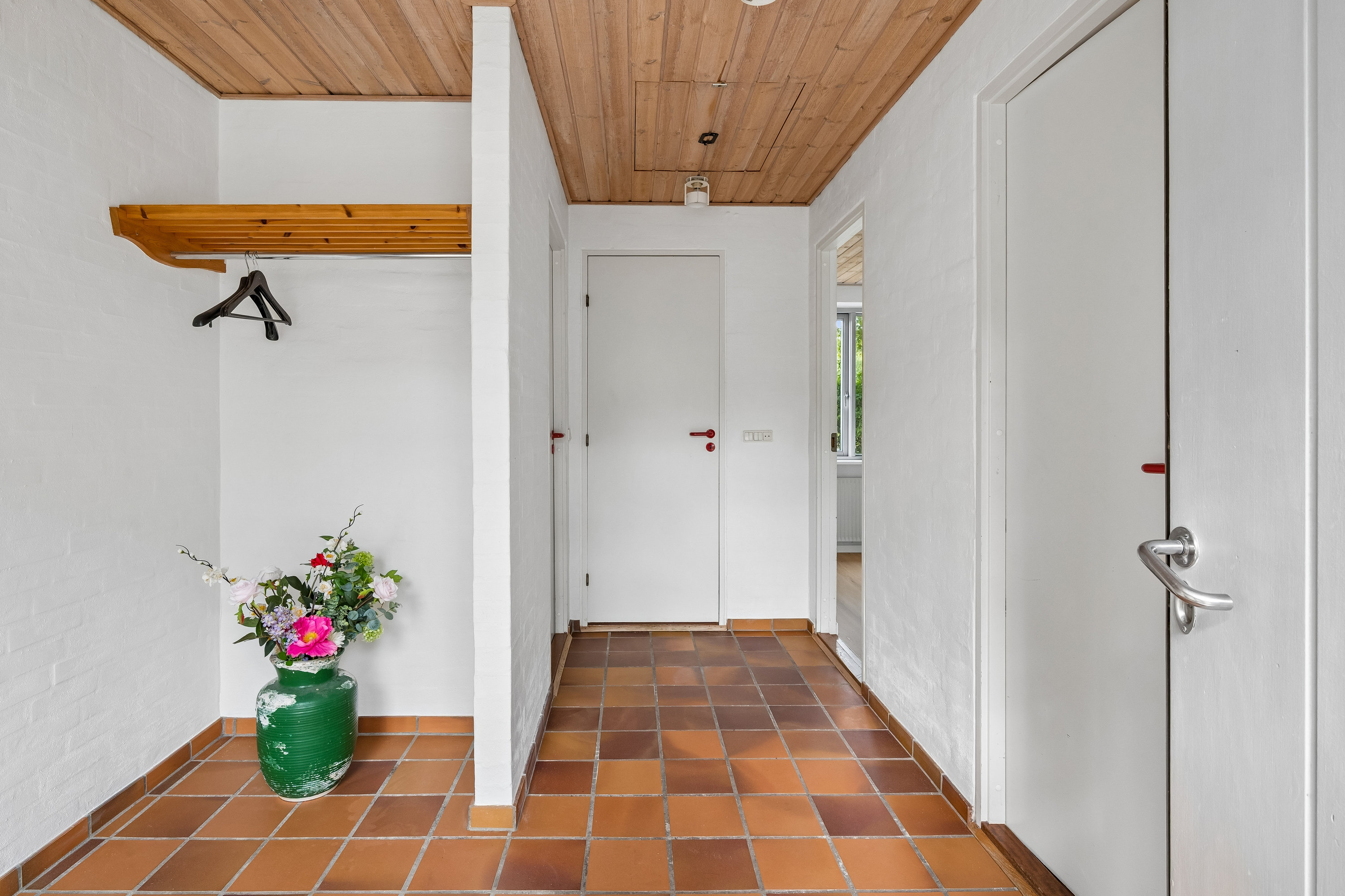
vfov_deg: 65.9
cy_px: 448
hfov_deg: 88.4
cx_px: 672
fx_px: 691
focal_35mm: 18
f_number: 9
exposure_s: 1/25
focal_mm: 18.5
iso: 640
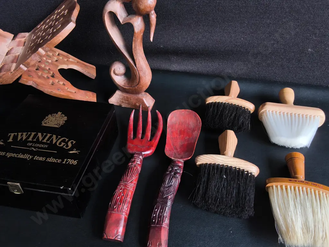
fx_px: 257
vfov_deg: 51.4
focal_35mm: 27
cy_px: 124
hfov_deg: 65.3
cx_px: 164
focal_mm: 2.87
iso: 50
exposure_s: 1/100
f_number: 2
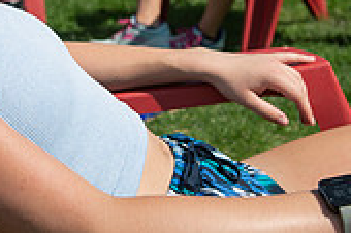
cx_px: -8
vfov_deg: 10.5
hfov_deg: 15.5
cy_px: 9
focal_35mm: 130
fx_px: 1266
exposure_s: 1/1000
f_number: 5
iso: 125
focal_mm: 38
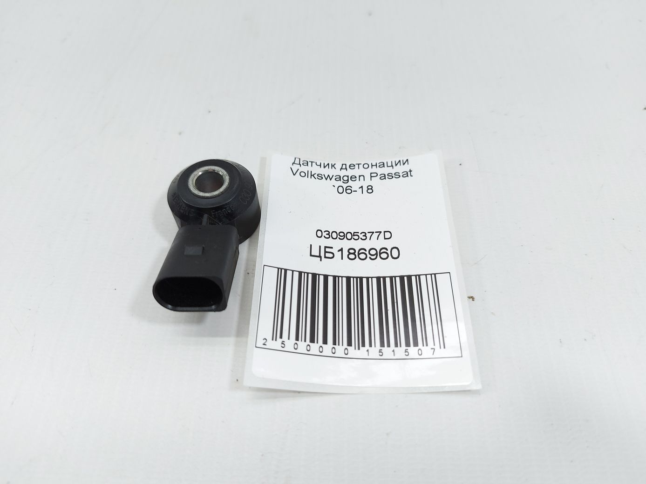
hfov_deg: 71.6
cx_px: 323
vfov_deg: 56.8
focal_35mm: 24
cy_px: 242
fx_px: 448
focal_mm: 5.23
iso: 40
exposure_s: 1/50
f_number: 1.8
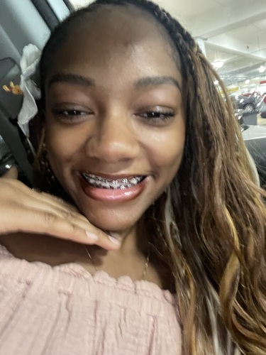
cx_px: 133
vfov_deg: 60.0
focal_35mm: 30
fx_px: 307
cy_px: 178
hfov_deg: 46.8
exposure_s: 1/15
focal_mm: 2.71
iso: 1000
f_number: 2.2
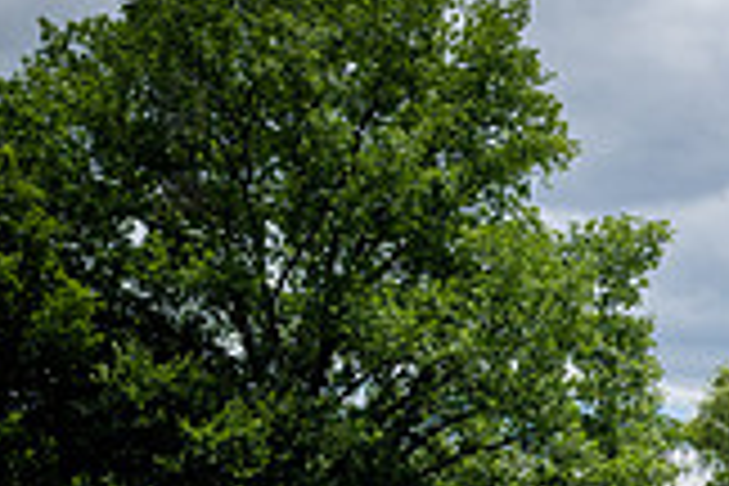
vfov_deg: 10.5
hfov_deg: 15.3
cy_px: 790
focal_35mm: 125
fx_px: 2531
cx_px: 1053
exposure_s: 1/1250
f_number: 5.6
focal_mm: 35
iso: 200
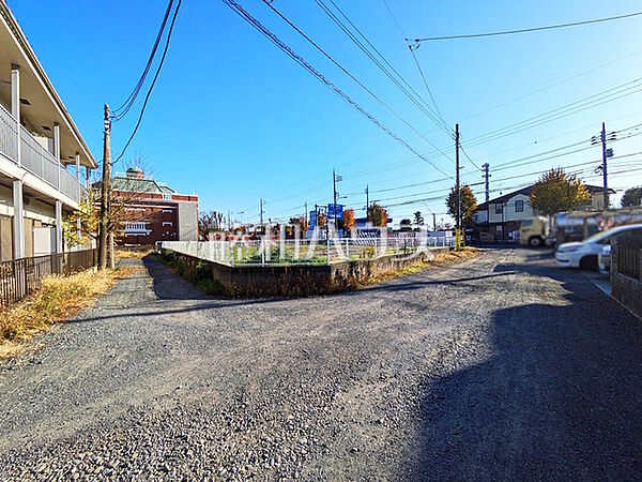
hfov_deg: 102.1
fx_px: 260
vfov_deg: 85.7
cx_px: 321
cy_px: 241
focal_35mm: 14
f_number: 2.2
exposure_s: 1/1887
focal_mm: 1.83
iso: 50
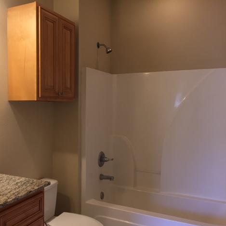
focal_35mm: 35
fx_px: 259
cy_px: 115
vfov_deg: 47.2
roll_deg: -0.1
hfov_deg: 46.4
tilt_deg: -2.2
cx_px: 73
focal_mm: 4.15
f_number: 2.2
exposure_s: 1/30
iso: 64
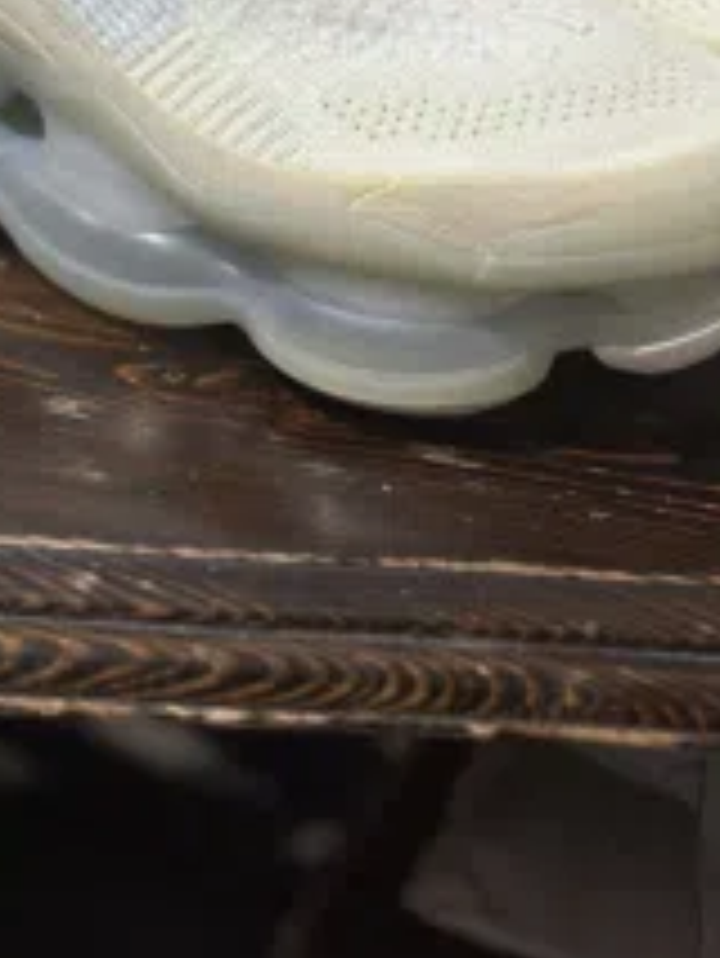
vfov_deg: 21.3
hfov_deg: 16.4
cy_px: 99
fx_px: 2493
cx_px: 410
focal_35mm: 90
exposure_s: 1/33
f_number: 1.78
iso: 400
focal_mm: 6.86
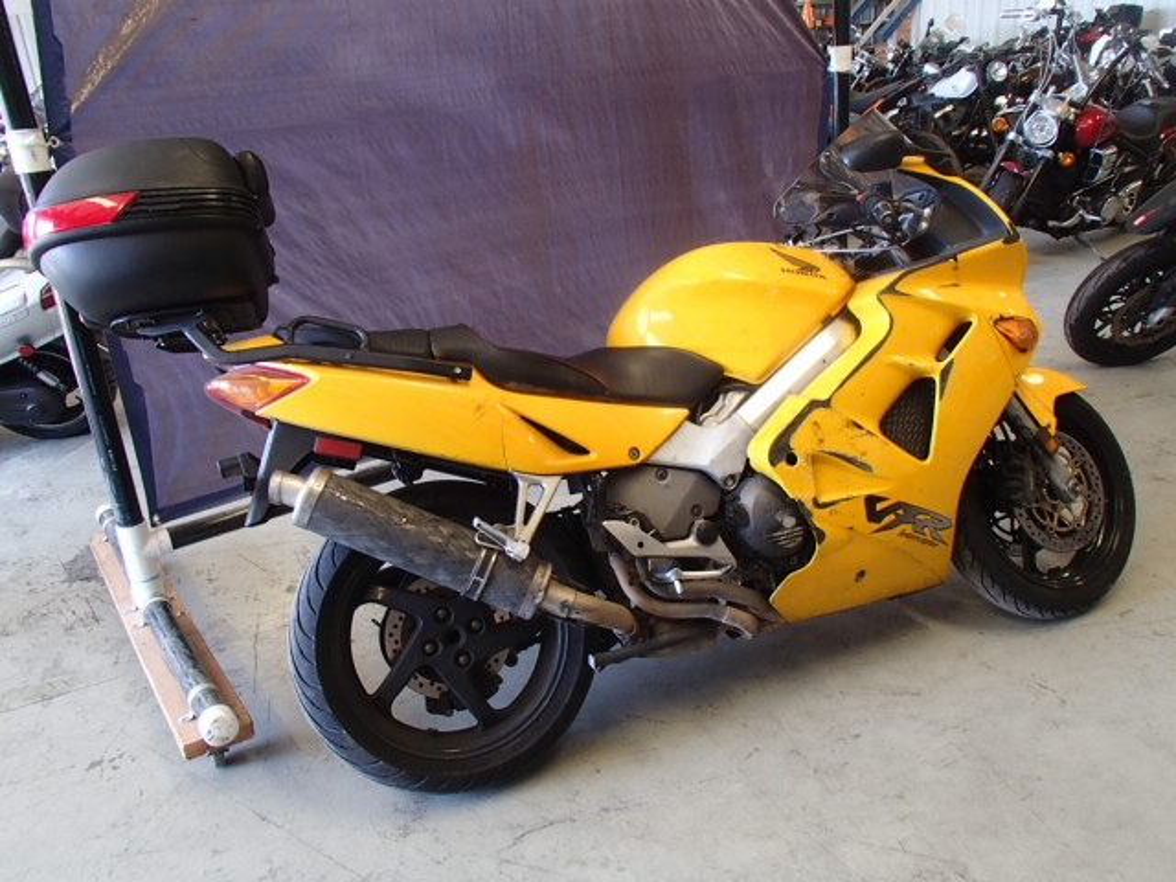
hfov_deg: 63.4
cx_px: 588
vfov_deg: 49.7
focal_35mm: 28
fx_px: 951
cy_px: 441
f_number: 3.9
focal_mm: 5
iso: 200
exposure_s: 1/30
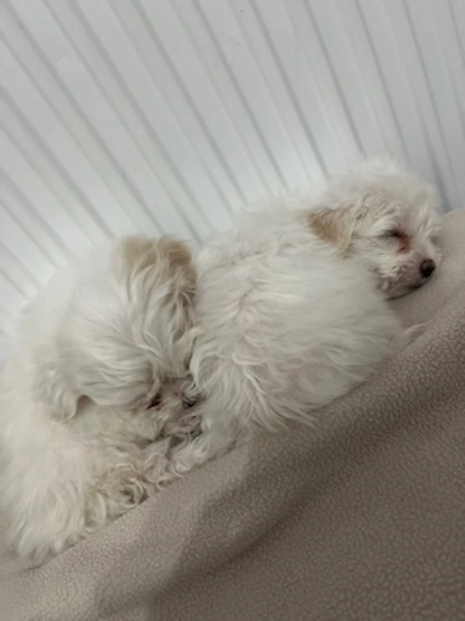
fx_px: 466
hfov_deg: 53.1
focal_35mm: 26
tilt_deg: -31.3
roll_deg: +33.7
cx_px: 232
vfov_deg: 67.3
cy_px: 310
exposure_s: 1/50
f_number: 1.6
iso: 250
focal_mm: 5.1
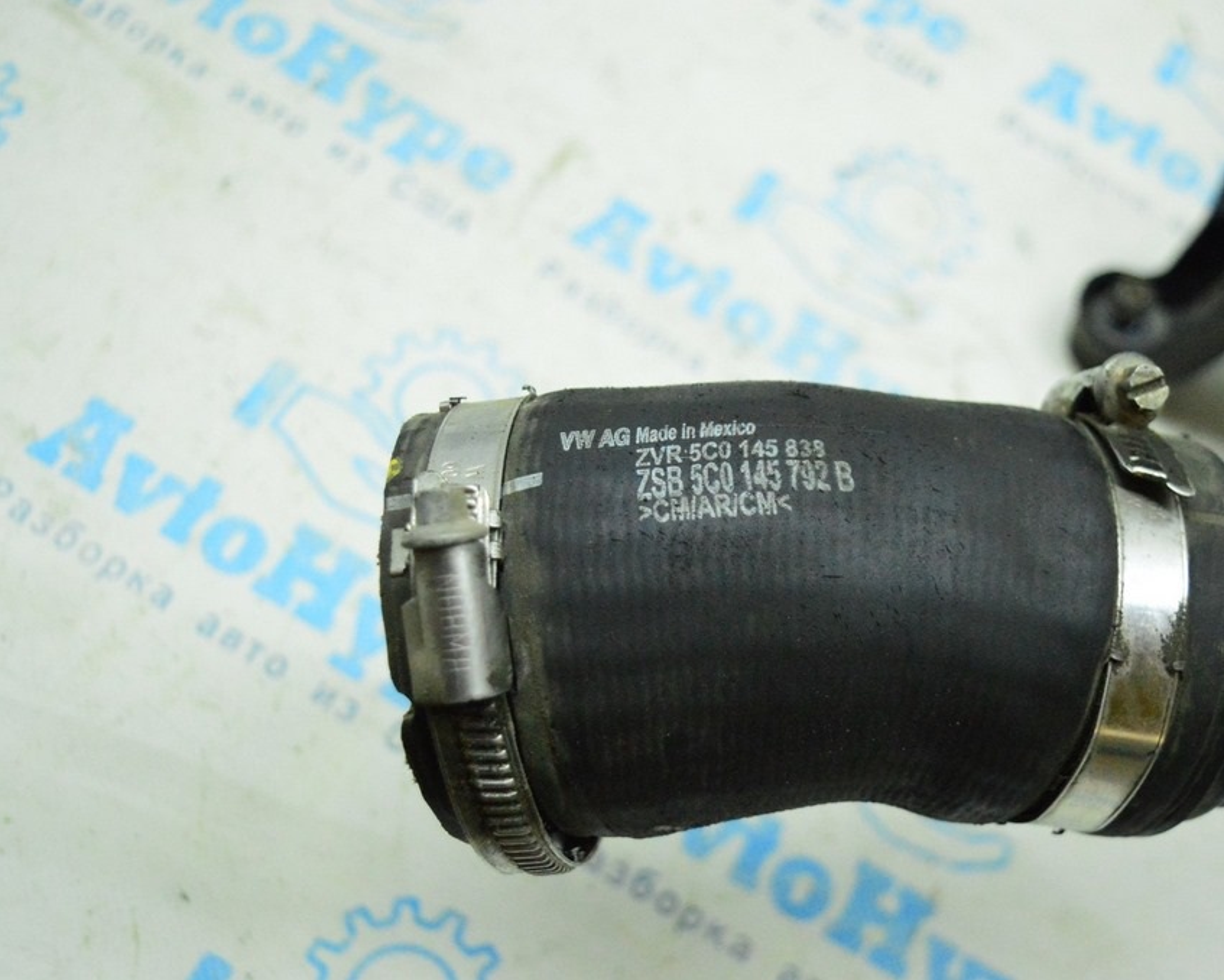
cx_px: 715
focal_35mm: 51
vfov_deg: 29.7
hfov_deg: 36.6
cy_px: 491
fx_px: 1848
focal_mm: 30
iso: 6400
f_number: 4.2
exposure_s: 1/500
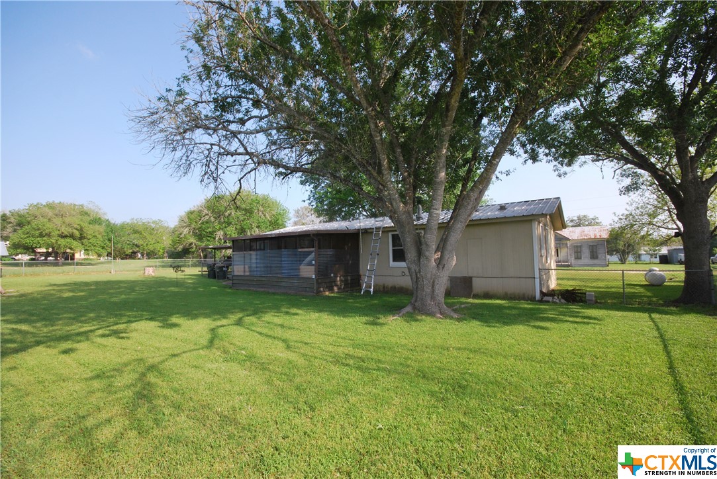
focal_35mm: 15
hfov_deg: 100.3
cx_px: 358
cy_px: 240
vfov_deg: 77.4
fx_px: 299
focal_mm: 10
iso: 400
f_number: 9
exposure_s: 1/320
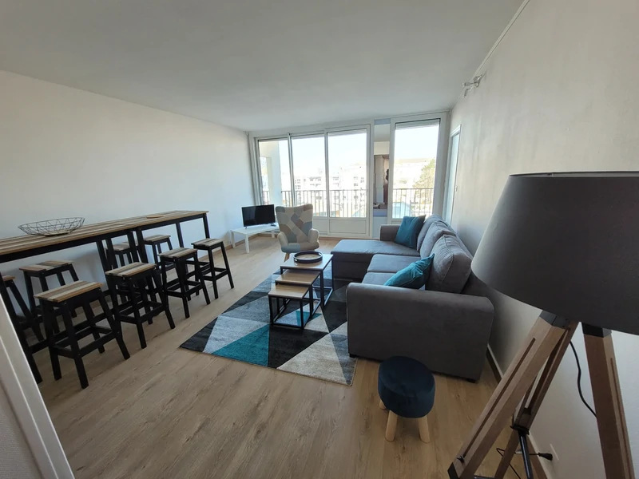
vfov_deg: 89.9
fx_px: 240
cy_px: 240
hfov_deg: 106.2
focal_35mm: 13
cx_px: 320
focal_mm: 1.74
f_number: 2.2
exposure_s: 1/50
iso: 50
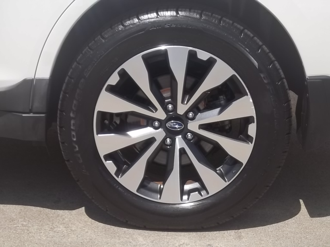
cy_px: 124
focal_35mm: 89
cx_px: 165
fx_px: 848
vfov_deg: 16.6
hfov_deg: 22.0
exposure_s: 1/500
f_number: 4.18
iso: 64
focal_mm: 15.99
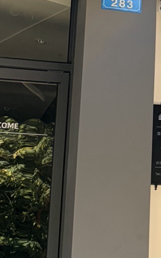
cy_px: 19
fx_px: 828
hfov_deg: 10.4
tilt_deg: +21.5
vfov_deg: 17.4
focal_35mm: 118
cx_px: 303
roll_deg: +2.7
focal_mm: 5.96
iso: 50
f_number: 1.6
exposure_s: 1/482
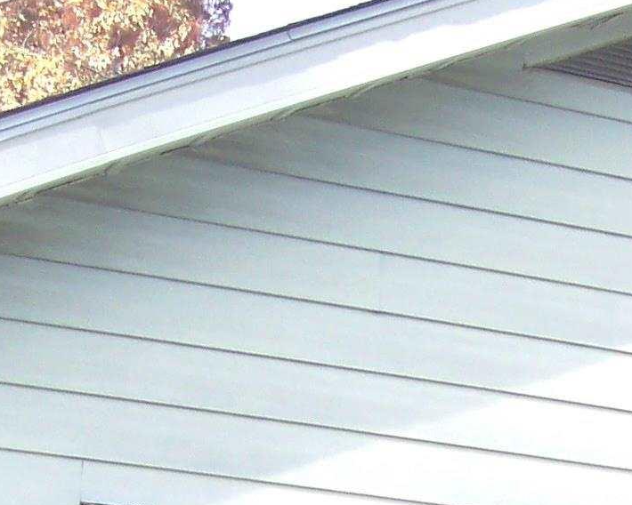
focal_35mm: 152
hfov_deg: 12.7
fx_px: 2843
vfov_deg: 9.8
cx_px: 451
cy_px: 807
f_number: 2.8
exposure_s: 1/400
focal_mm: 5.85
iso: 64
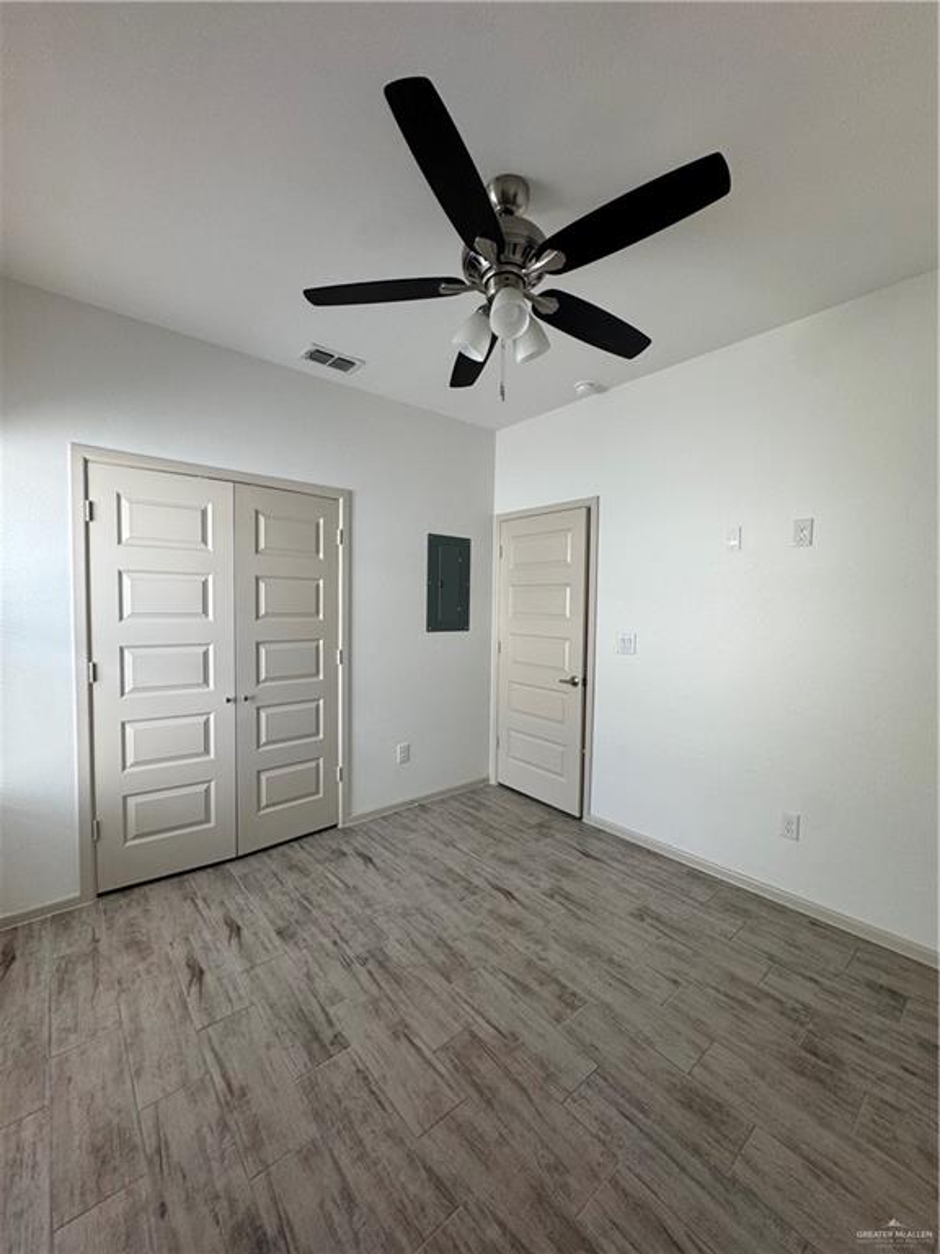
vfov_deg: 102.1
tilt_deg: -2.2
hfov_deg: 85.7
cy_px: 627
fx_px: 507
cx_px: 470
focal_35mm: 14
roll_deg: +0.0
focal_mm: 2.22
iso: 80
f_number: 2.2
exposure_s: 1/99
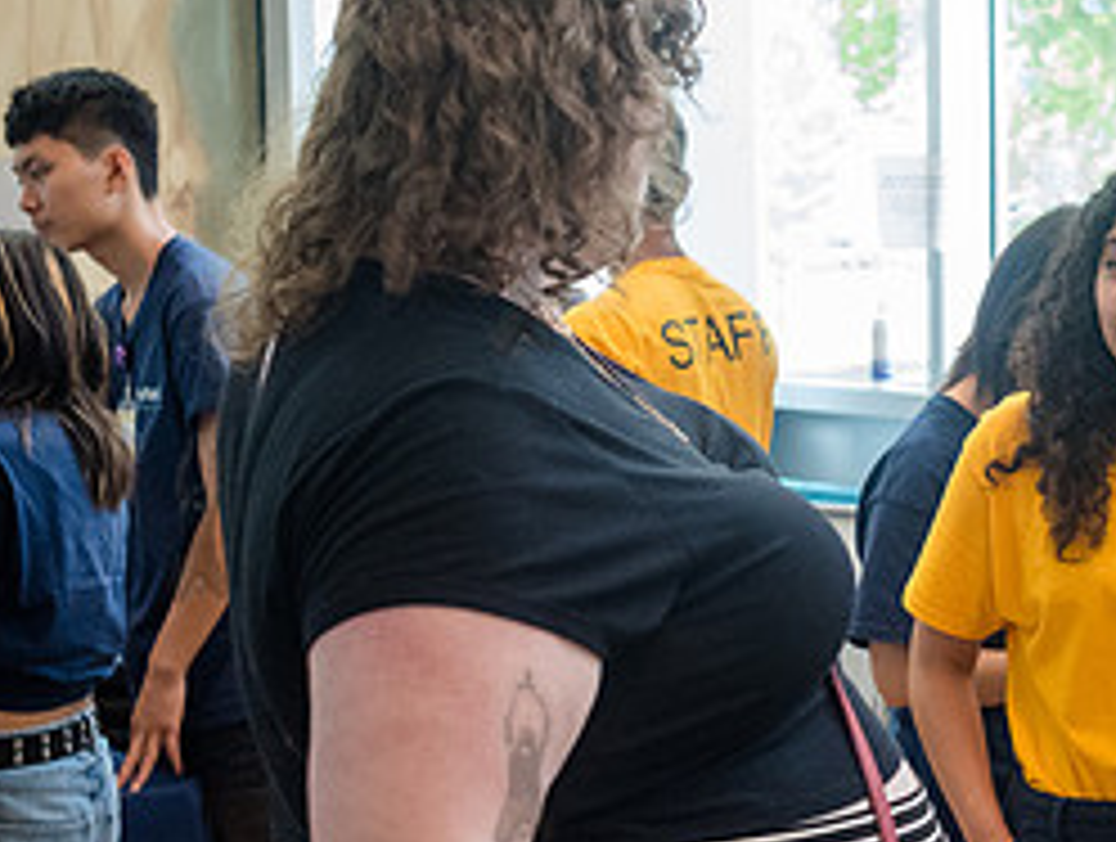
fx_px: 2907
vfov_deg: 16.5
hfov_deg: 21.3
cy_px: 508
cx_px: 987
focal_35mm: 90
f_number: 4
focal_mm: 35
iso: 4000
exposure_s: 1/500
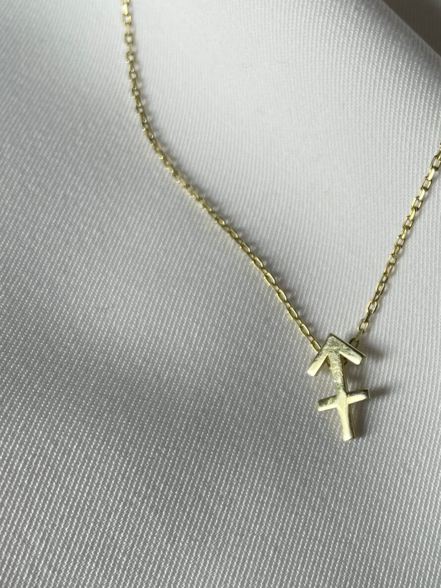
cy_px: 350
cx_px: 444
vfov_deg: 34.3
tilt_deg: -64.5
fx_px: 952
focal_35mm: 56
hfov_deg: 24.8
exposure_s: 1/300
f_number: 1.6
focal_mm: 4.2
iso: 32
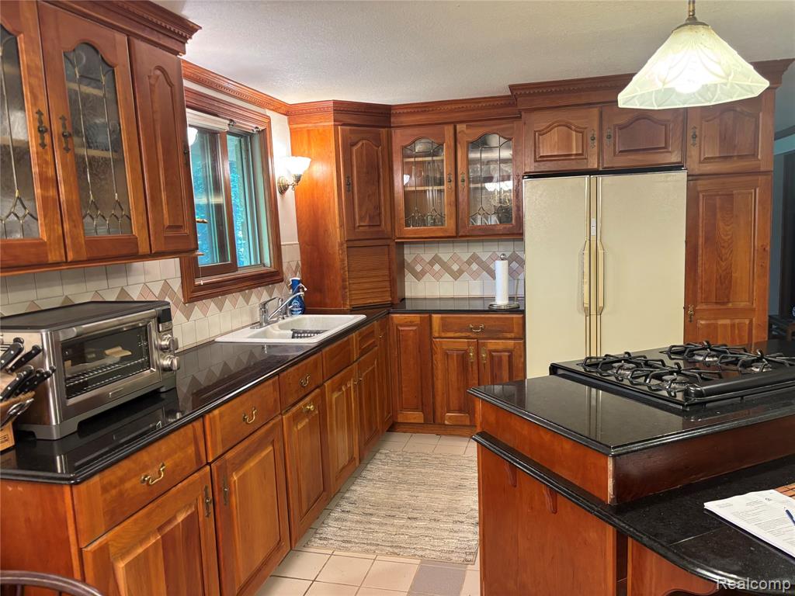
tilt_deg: -7.0
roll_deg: +0.2
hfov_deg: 67.3
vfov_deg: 53.1
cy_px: 298
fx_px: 597
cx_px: 398
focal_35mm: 26
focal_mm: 5.96
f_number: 1.6
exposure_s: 1/60
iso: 200
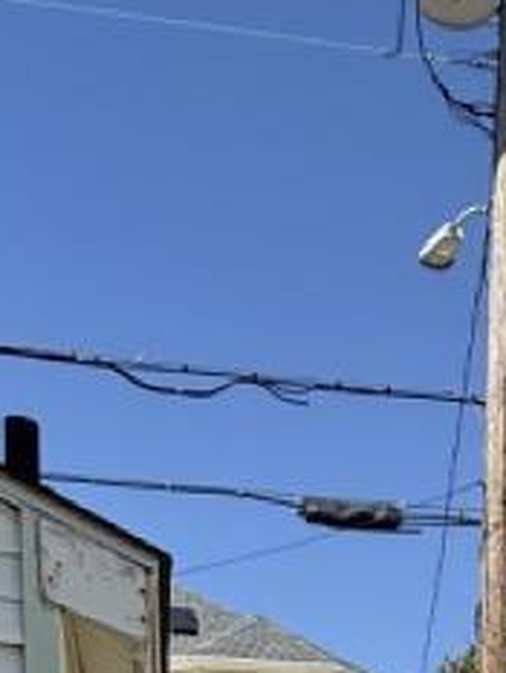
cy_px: 1216
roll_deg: -0.6
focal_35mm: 77
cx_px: 581
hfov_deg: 18.3
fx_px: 1499
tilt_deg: -5.1
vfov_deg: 19.1
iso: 50
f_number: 2.2
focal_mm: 2.22
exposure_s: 1/2237
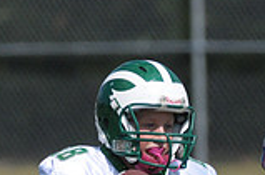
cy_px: 309
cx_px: 58
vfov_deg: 1.0
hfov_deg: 1.6
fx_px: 9651
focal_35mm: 1315
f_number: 4
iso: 640
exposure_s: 1/8000
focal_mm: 240
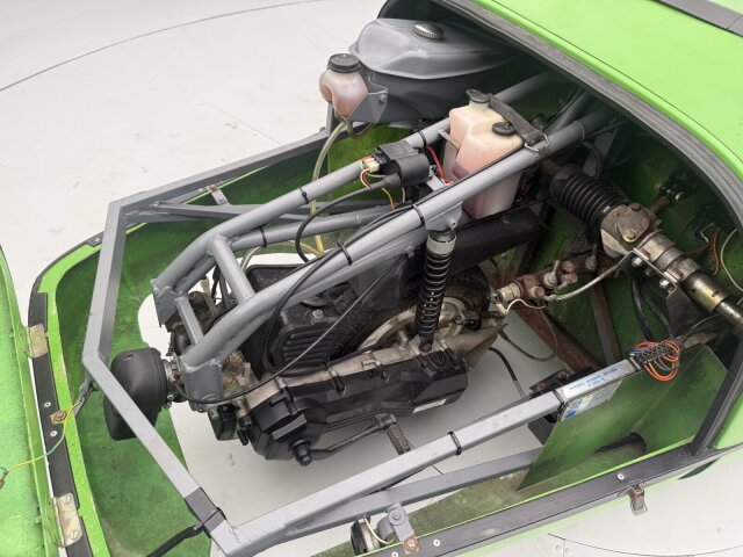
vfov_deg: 56.8
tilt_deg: -44.2
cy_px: 278
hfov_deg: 71.6
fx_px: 515
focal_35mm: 24
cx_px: 372
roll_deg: -0.1
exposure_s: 1/49
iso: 125
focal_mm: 6.76
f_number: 1.78
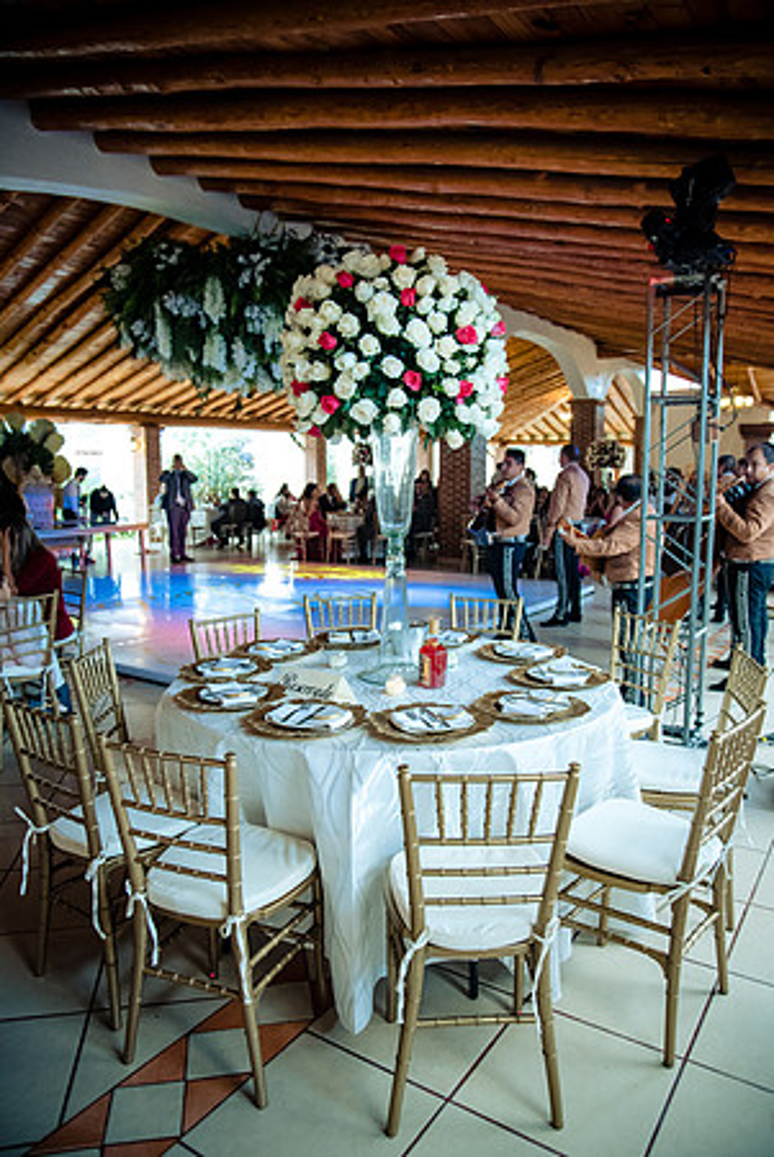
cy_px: 578
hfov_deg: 53.2
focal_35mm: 24
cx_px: 387
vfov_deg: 73.7
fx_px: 772
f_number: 4
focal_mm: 24
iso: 3200
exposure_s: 1/250
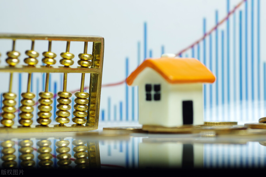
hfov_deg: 13.7
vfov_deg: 9.1
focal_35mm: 150
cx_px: 133
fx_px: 1108
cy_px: 88
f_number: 5.6
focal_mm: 100
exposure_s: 1/100
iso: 100
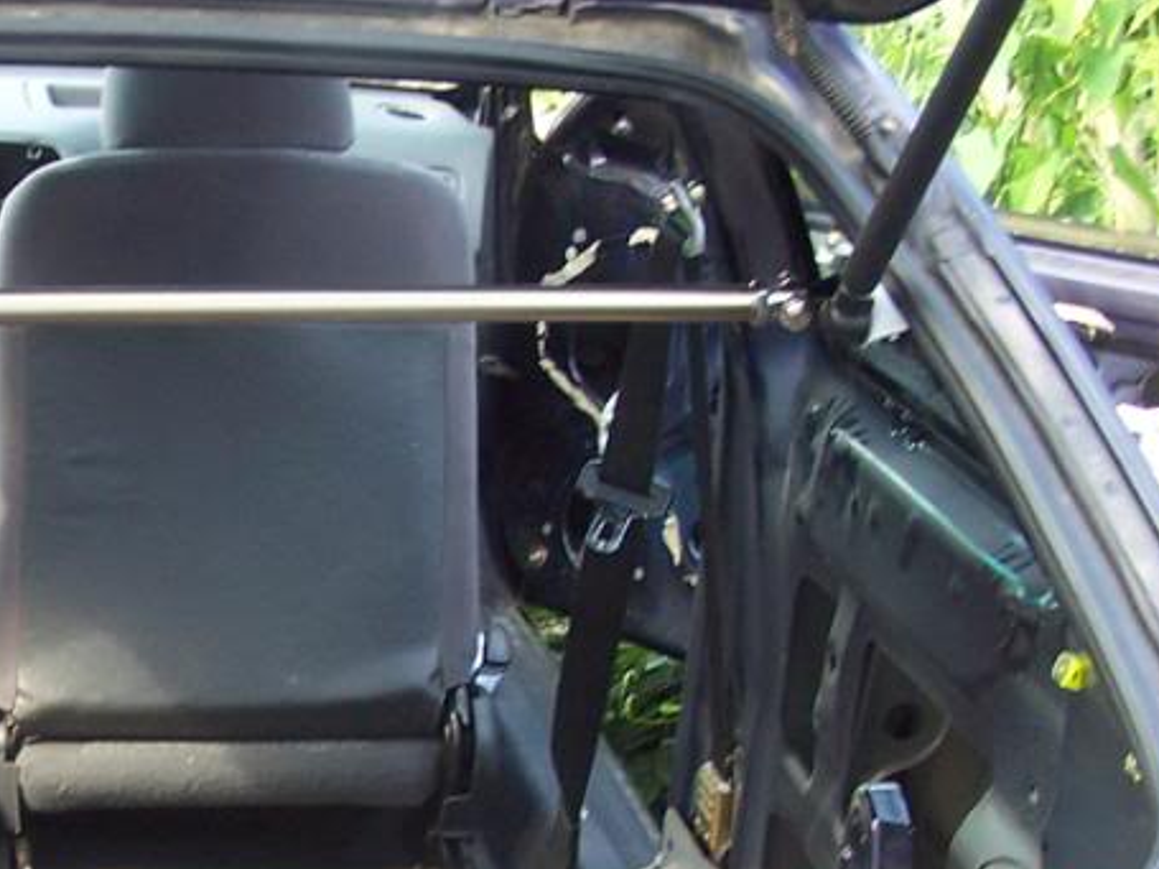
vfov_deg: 13.5
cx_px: -25
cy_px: 892
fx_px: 3615
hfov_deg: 17.7
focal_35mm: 108
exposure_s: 1/30
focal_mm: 8
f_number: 3.2
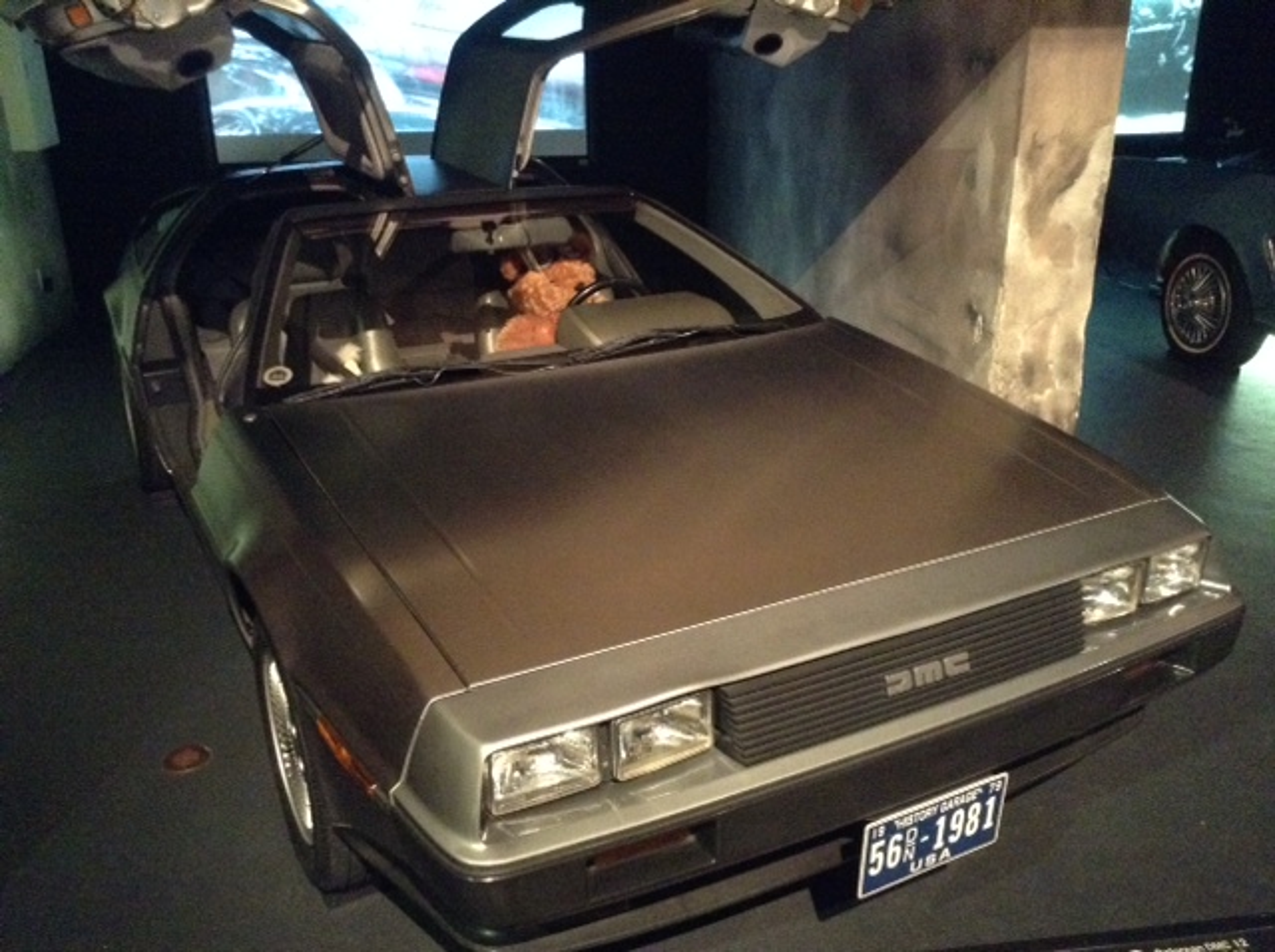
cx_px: 638
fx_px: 1214
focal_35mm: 33
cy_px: 476
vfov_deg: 42.8
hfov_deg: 55.4
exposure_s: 1/15
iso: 640
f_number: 2.4
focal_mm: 3.3
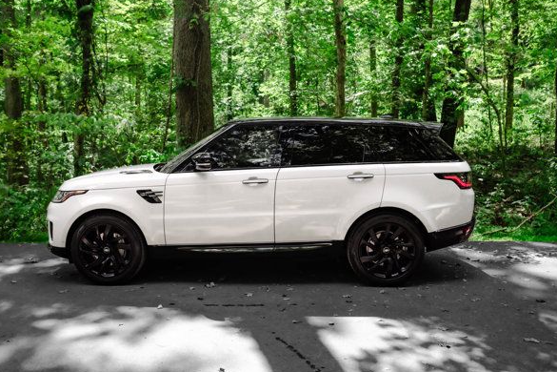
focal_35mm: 35
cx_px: 254
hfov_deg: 54.4
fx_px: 541
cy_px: 176
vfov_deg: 37.8
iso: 500
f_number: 3.5
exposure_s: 1/1600
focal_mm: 32
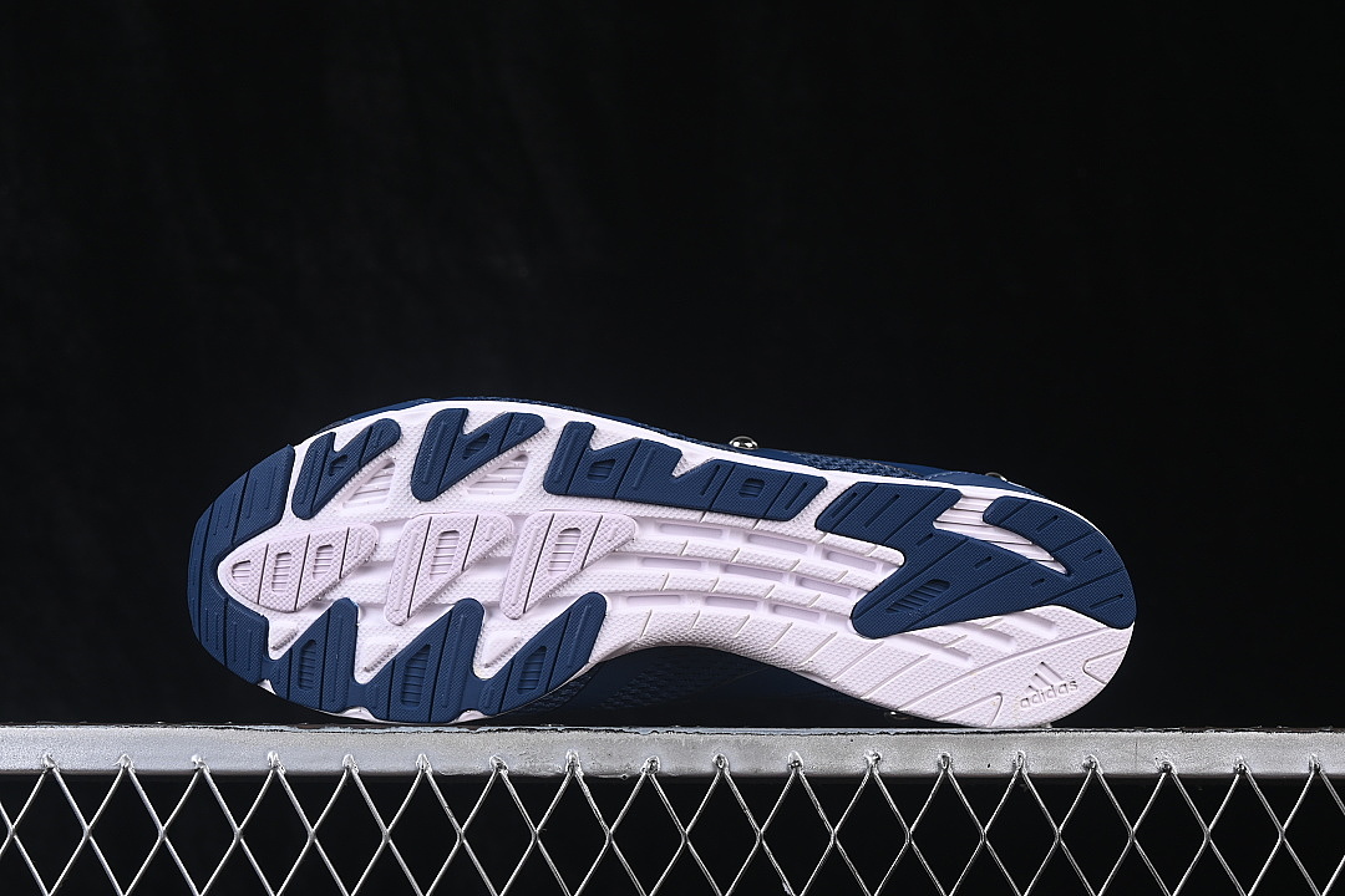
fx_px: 2802
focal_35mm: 75
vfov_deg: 18.2
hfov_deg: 27.0
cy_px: 448
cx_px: 672
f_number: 8
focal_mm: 50
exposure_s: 1/60
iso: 160
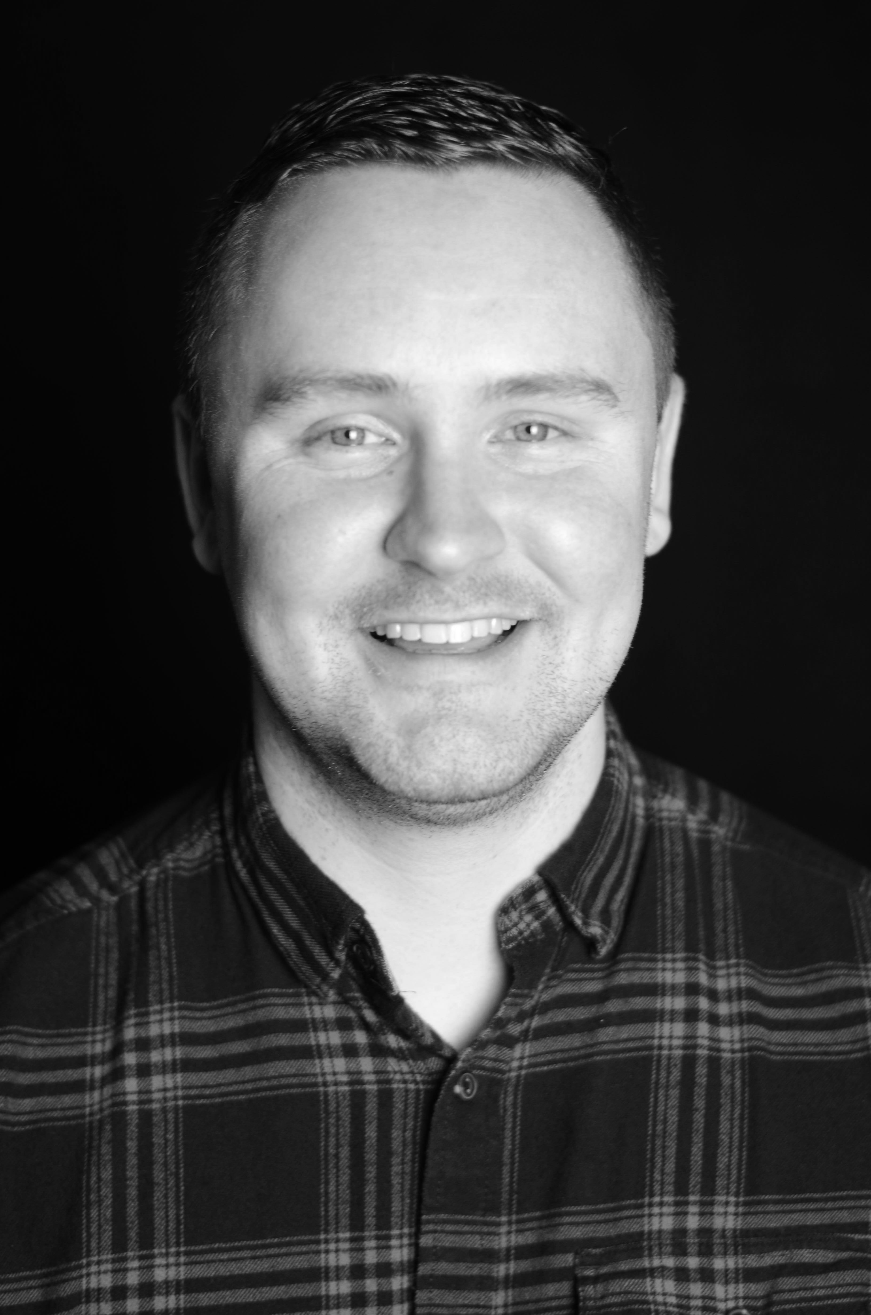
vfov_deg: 27.0
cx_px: 436
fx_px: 2734
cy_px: 658
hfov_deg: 18.1
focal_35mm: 75
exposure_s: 1/60
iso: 200
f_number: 2
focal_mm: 50
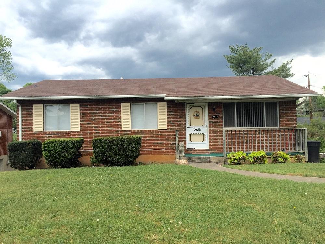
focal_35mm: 29
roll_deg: +0.2
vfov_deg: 48.2
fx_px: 272
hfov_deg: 61.7
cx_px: 162
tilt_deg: +0.0
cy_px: 122
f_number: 2.2
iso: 32
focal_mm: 4.15
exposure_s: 1/694
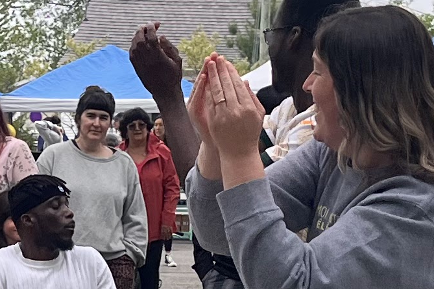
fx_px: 1965
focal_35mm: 163
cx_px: 8
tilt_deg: -6.4
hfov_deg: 12.5
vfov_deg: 8.3
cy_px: 387
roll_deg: -0.9
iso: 50
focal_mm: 5.1
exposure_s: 1/1028
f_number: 1.6
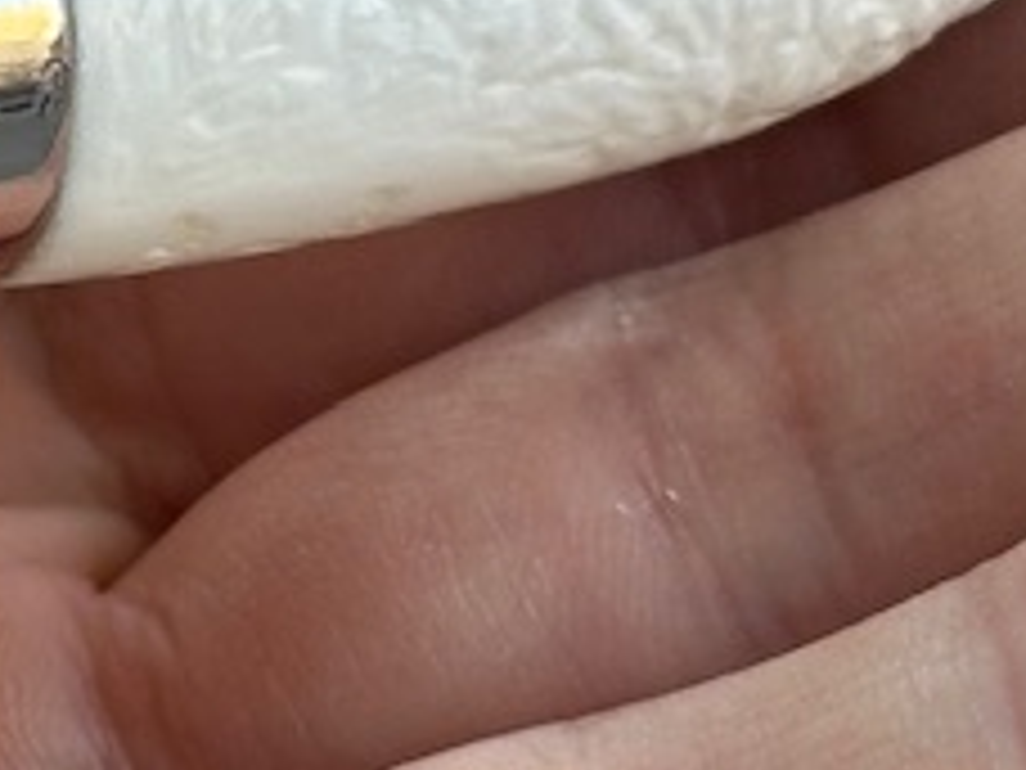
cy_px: -162
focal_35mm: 270
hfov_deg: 7.2
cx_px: -428
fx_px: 8003
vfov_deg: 5.5
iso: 50
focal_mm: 6.86
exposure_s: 1/153
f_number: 1.78
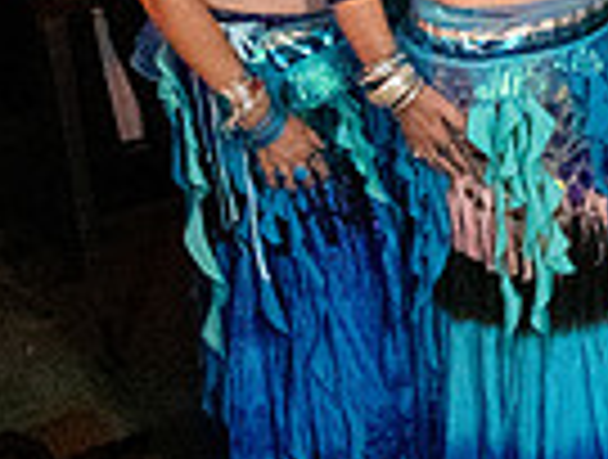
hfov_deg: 12.8
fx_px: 2272
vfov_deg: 11.3
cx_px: 1311
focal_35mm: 129
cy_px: -82
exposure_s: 1/200
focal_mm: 26
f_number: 4
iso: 40000
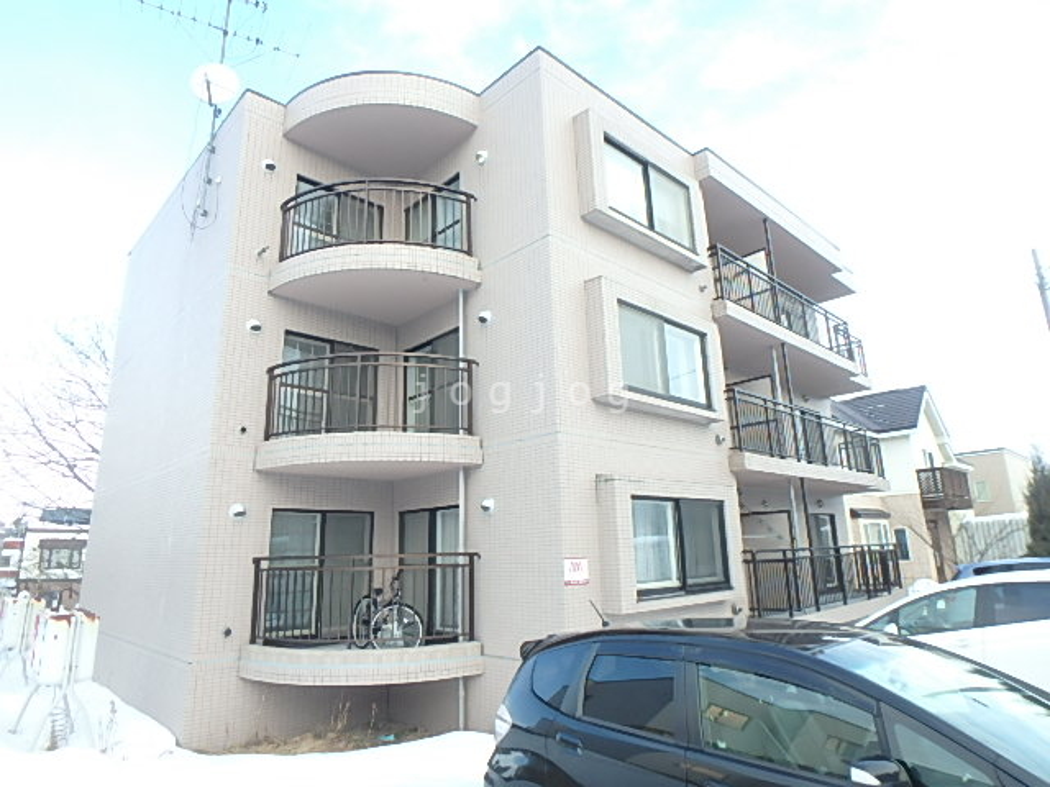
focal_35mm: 21
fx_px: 637
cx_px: 525
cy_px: 394
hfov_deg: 79.0
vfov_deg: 63.4
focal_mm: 3.7
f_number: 3.5
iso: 200
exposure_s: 1/250
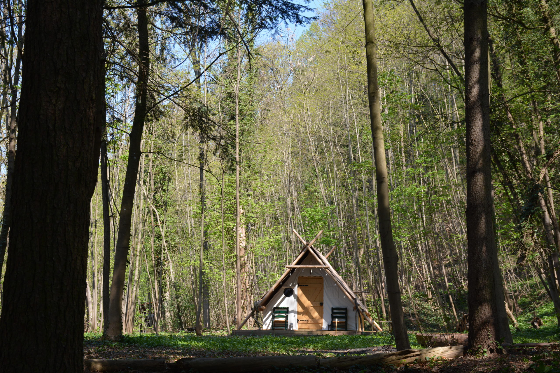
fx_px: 933
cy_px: 186
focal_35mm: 60
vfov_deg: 22.6
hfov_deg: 33.4
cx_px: 280
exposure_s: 1/200
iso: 200
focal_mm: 40
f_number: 7.1
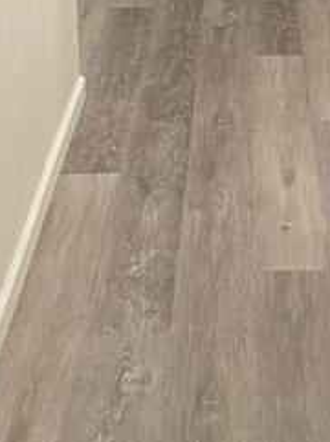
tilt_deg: -14.1
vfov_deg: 21.7
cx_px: 277
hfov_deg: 17.5
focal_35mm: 83
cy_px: -103
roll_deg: -1.1
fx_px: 1058
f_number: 1.6
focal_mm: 5.96
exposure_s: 1/60
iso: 160
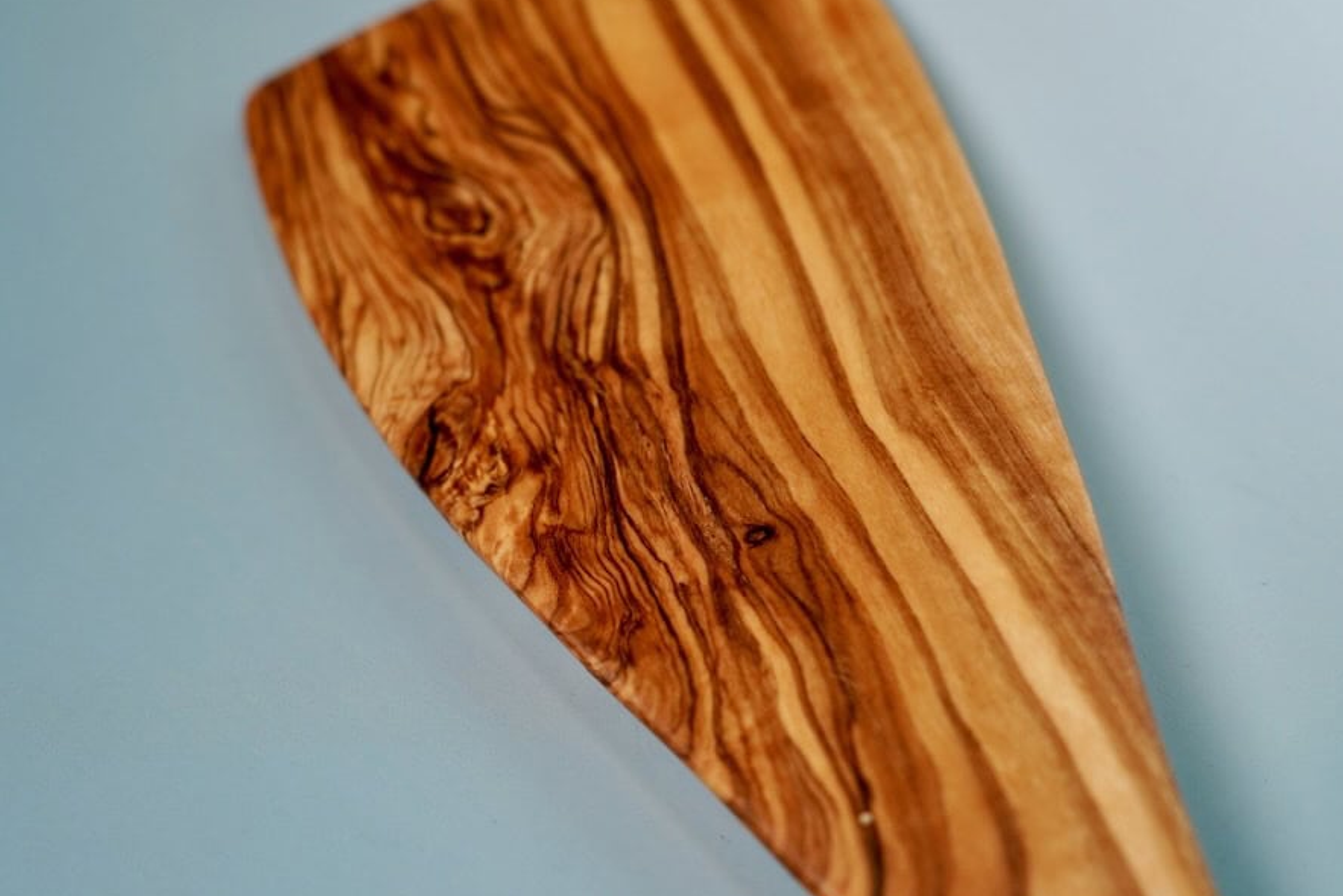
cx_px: 679
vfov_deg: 24.6
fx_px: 2052
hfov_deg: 36.2
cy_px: 468
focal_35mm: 55
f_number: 4
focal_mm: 38
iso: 400
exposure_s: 1/160
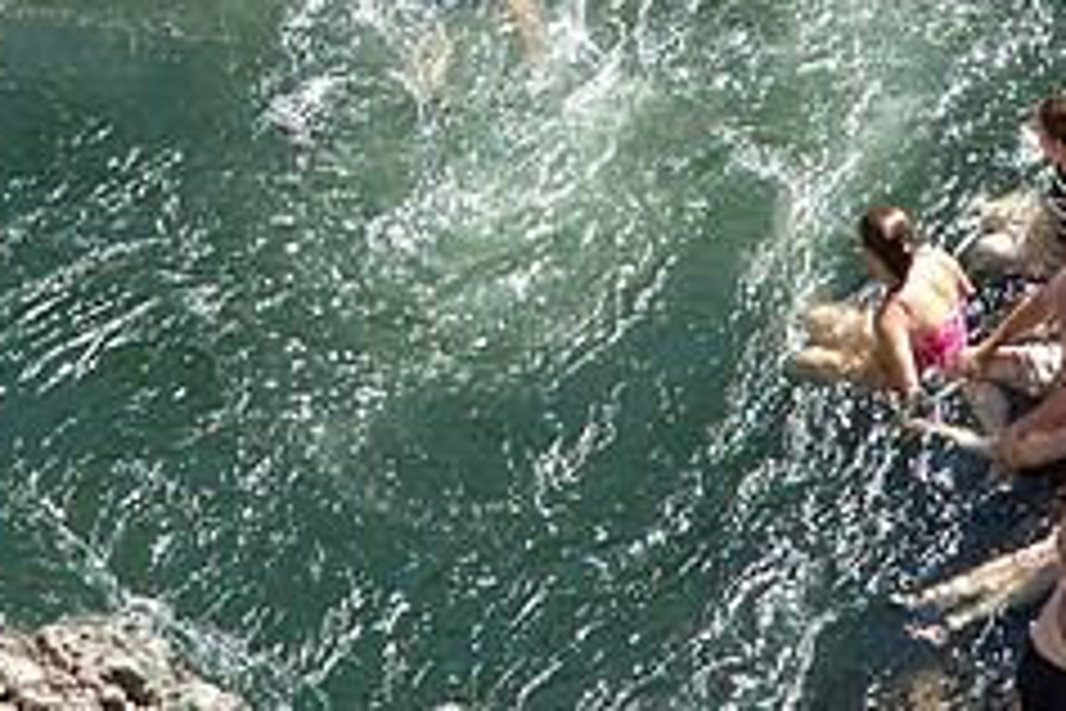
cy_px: -4
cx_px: 589
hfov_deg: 8.0
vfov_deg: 5.3
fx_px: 7609
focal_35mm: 257
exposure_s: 1/200
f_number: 7.1
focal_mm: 70
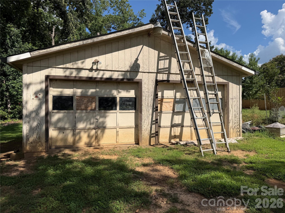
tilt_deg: -0.5
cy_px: 106
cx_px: 142
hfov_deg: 71.6
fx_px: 198
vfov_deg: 56.8
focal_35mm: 24
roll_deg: +1.3
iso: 80
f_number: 1.78
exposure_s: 1/5714
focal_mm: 6.76
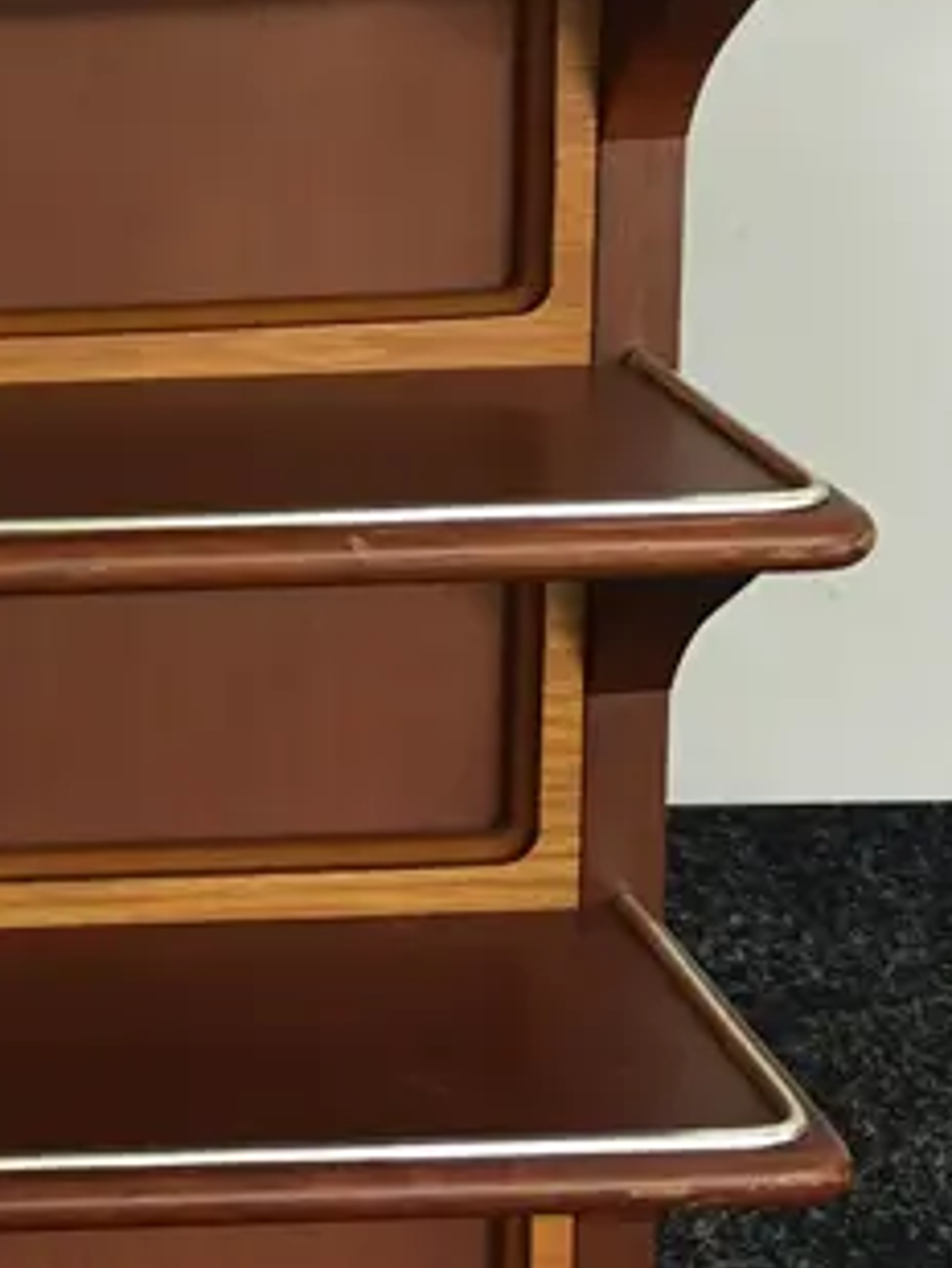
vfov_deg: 20.3
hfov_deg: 14.4
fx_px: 3518
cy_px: 336
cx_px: -468
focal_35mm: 96
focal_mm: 4.15
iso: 64
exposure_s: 1/17
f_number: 2.2
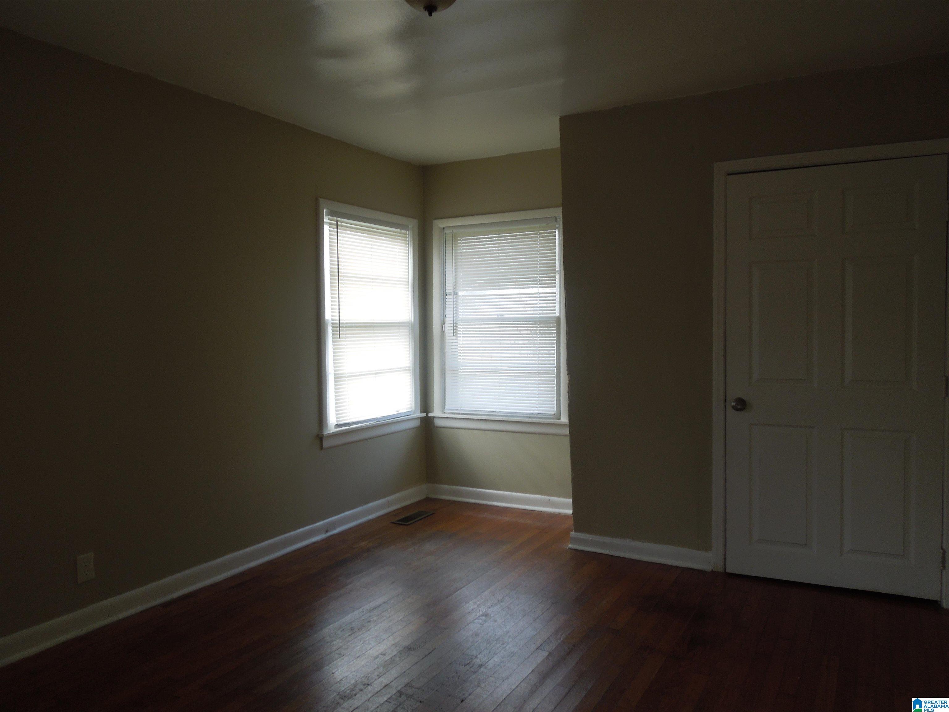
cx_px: 474
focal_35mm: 25
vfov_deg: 54.9
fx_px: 685
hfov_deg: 69.4
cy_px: 356
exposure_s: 1/50
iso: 100
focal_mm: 4.5
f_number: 3.3
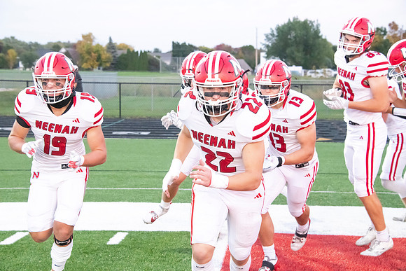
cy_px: 136
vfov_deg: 16.7
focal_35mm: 82
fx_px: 925
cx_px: 203
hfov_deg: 24.8
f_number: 7.1
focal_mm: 82
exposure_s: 1/500
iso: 10000
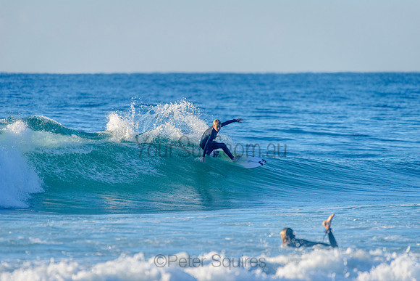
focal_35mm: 500
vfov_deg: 2.8
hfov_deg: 4.1
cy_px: 140
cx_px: 210
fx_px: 5837
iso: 400
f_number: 5.6
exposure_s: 1/2000
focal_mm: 500
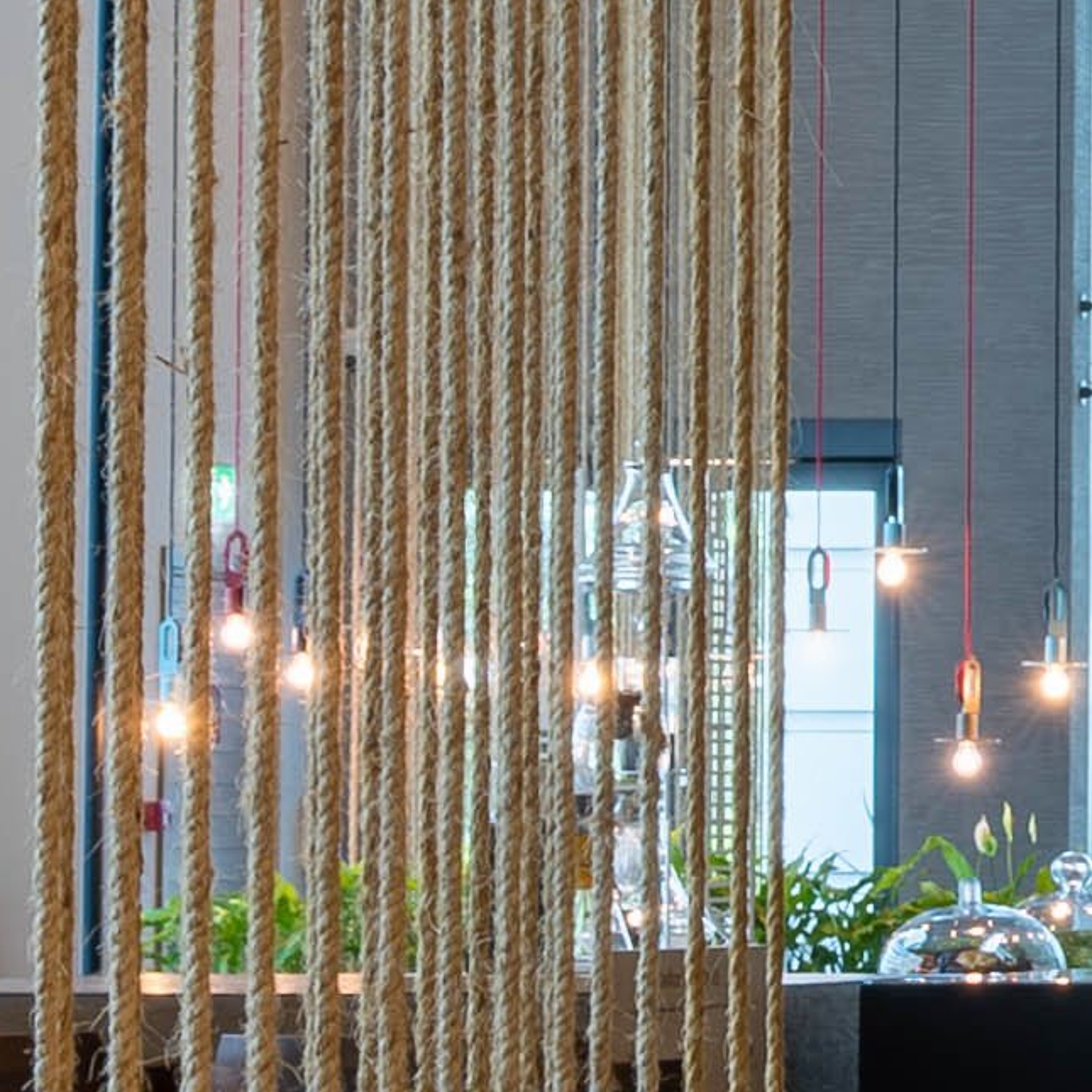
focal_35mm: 242
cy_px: 608
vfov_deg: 7.2
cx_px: 3040
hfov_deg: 6.7
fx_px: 8649
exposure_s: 1/2
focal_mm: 43.6
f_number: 14
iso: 64
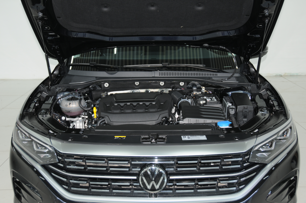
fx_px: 357
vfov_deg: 31.8
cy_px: 102
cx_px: 153
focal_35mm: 42
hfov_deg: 46.4
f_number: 4.8
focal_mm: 28
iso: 200
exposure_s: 1/10
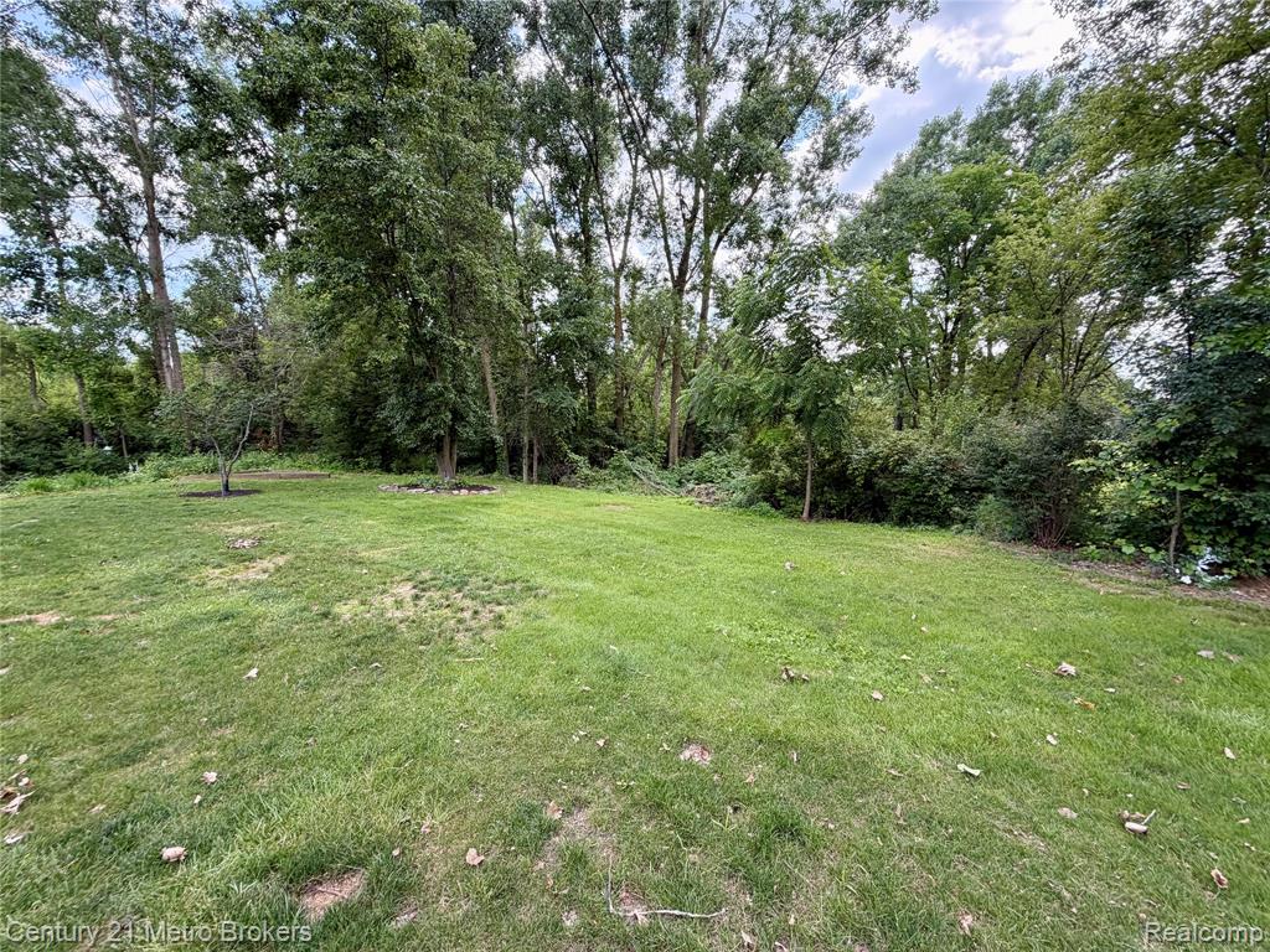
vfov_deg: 85.7
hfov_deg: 102.1
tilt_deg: -5.1
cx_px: 635
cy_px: 476
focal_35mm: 14
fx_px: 514
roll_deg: -1.6
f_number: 2.2
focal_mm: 2.22
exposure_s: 1/161
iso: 50
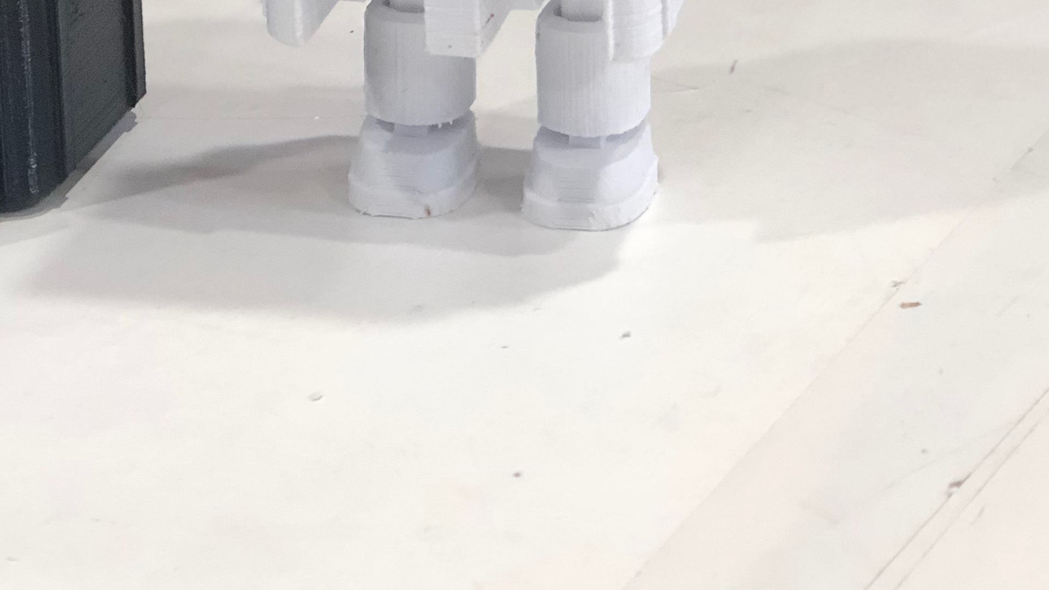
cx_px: 249
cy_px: -105
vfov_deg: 9.2
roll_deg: +1.7
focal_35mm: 130
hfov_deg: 16.4
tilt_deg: -15.7
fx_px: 3616
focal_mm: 6.6
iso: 64
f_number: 2.8
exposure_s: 1/30
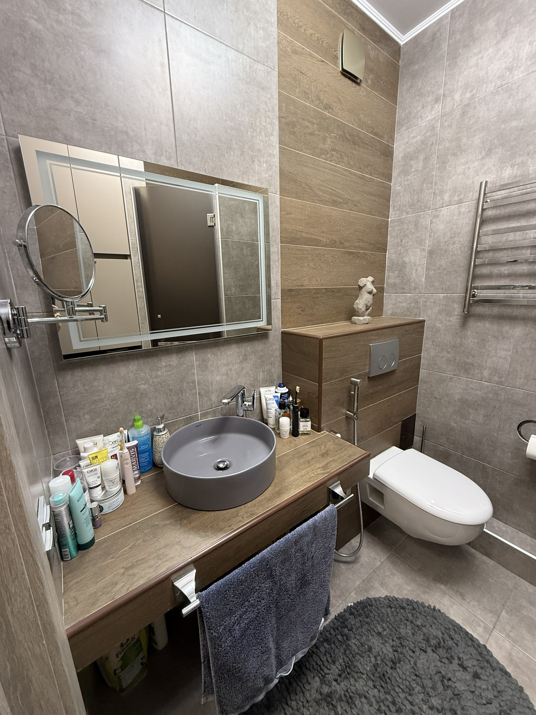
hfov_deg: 85.7
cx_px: 268
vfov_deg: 102.1
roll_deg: +1.8
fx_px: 289
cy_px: 358
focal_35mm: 14
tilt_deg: -13.0
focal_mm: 2.22
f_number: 2.2
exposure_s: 1/50
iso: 400
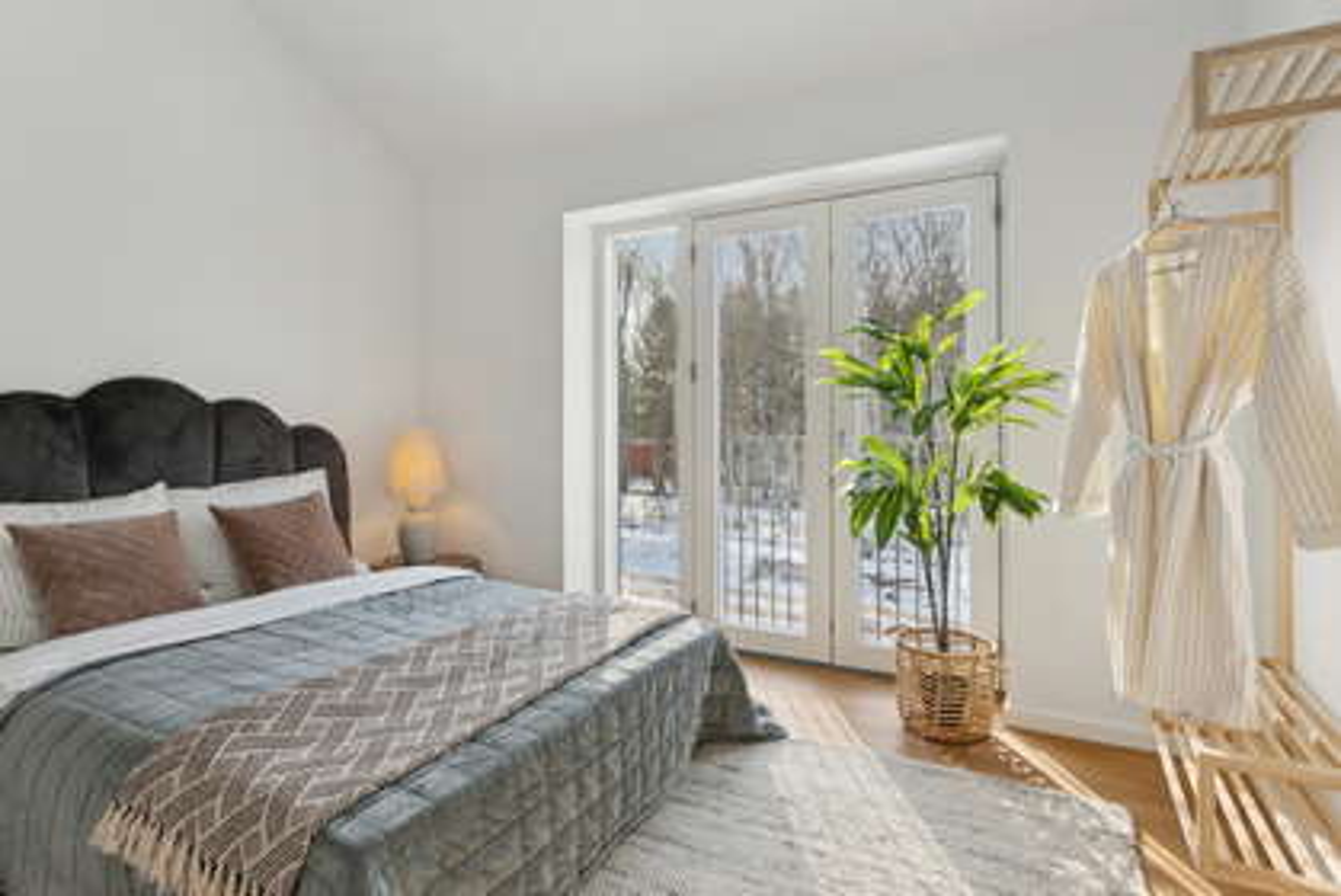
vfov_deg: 63.3
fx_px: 727
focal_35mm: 20
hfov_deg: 85.4
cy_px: 448
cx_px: 670
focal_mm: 13
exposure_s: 1/50
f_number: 8
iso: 200
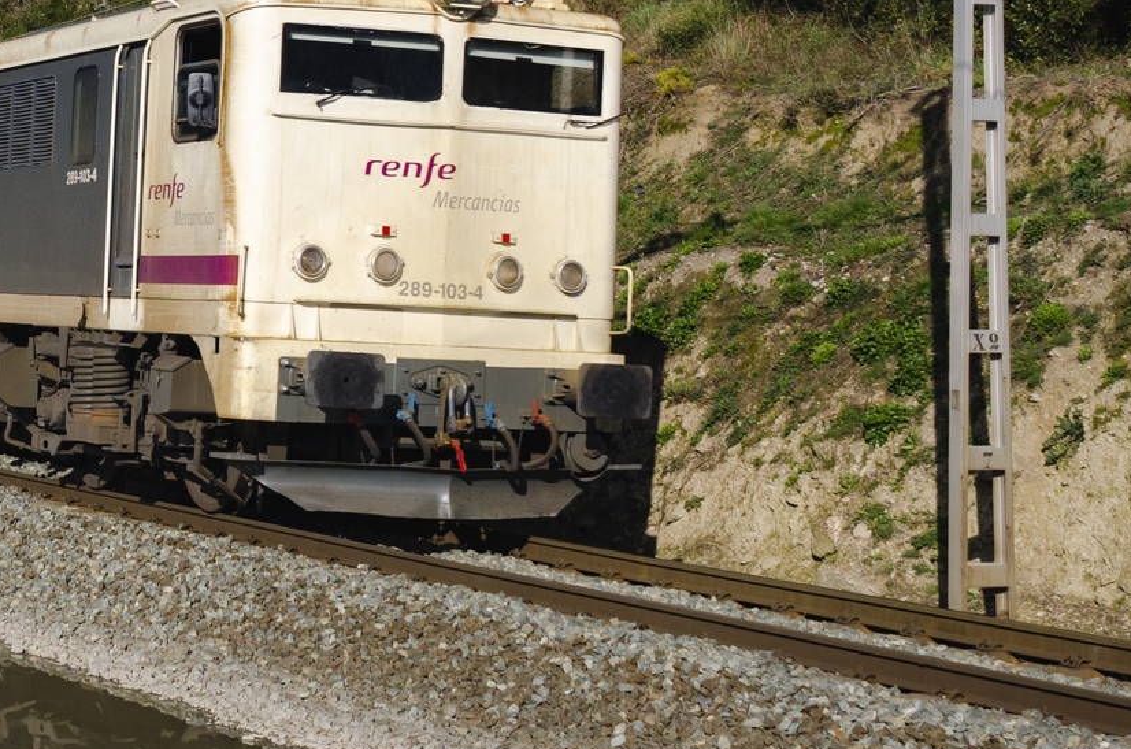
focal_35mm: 87
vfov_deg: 15.5
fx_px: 2733
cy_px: 147
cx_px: -4
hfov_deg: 22.5
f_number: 8
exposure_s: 1/800
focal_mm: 25
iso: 320
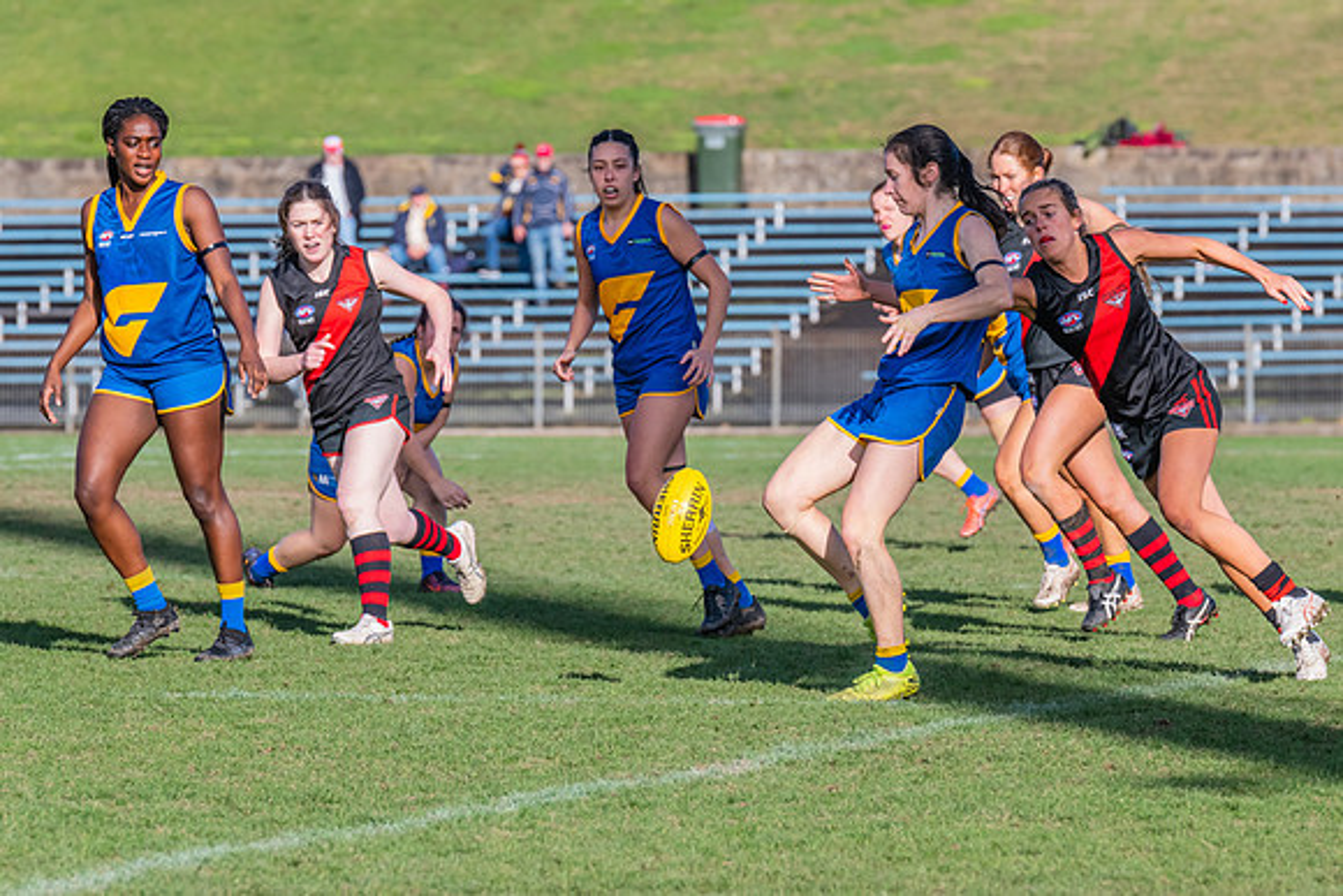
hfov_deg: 5.9
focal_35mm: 350
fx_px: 13062
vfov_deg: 3.9
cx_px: 752
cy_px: 437
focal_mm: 300
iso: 800
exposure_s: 1/1250
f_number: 9
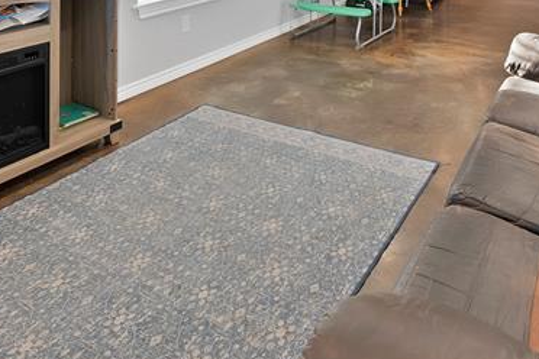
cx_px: 303
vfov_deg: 31.6
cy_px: -98
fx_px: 494
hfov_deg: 57.1
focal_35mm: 33
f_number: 9
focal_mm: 12
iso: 640
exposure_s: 1/5
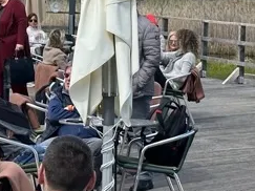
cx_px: -39
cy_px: 4
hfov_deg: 9.7
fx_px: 1487
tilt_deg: -1.3
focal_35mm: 202
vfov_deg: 7.3
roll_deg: -2.0
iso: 64
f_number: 1.78
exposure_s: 1/1992
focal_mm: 6.86
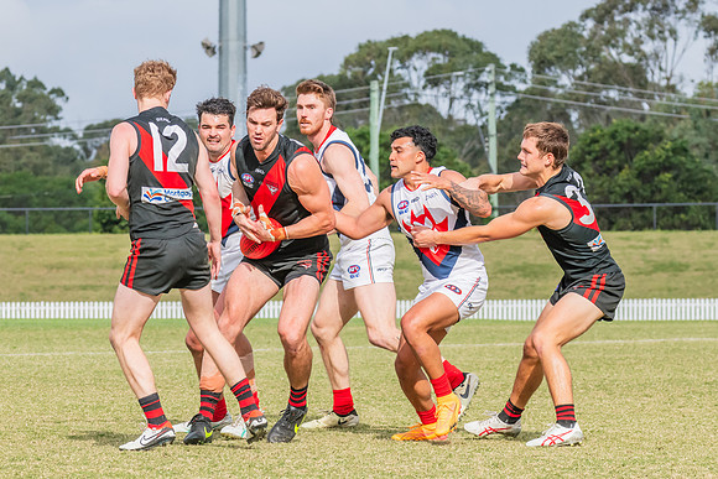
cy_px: 223
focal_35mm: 283
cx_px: 247
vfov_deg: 4.9
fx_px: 5638
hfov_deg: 7.3
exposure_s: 1/1250
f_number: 11
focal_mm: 190
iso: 800
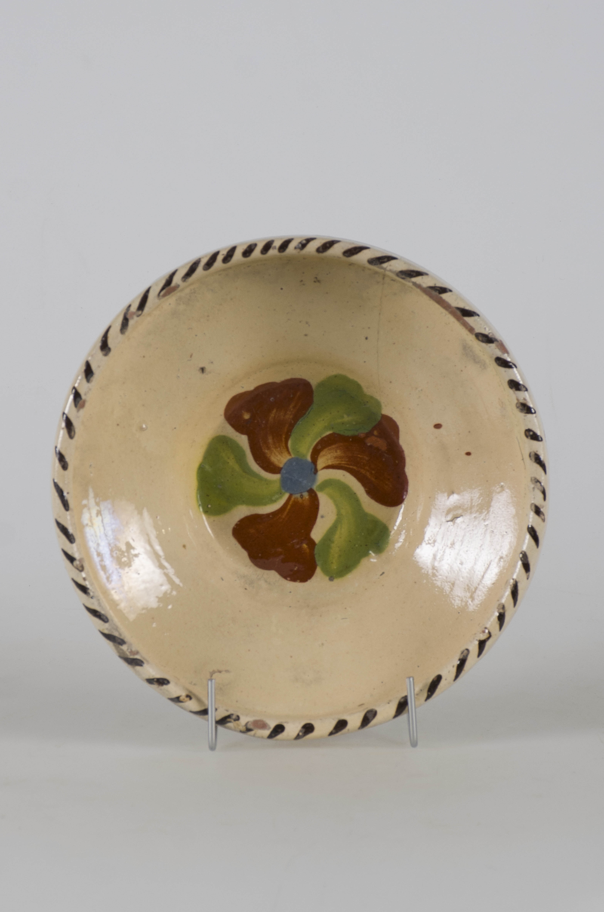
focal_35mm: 120
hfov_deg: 11.4
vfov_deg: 17.1
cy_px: 456
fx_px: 3033
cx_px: 302
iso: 100
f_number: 9
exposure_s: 1/125
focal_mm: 80
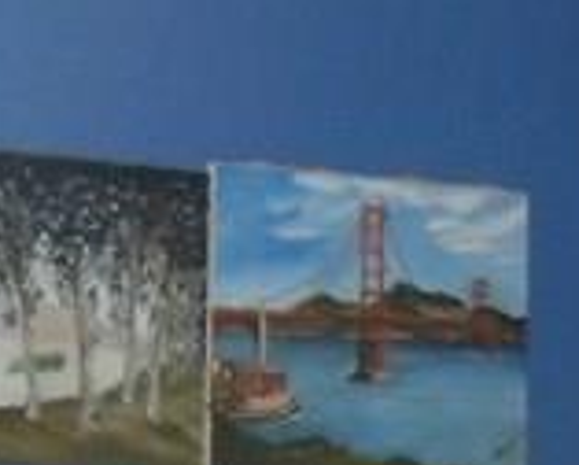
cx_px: 620
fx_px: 3706
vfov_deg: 6.9
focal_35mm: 216
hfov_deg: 8.9
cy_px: 934
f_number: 2.8
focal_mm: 6.3
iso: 240
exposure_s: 1/45
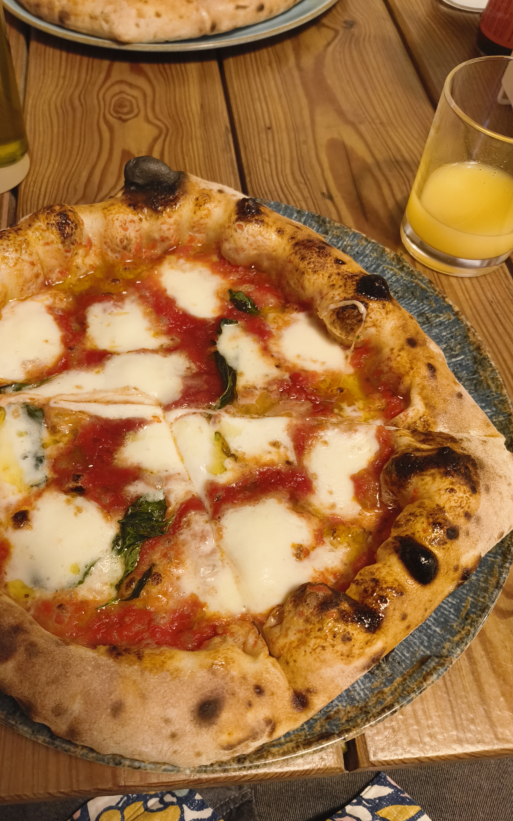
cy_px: 445
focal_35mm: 28
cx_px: 180
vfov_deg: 66.4
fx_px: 626
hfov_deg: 44.0
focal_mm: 5.56
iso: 821
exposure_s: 1/100
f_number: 1.87
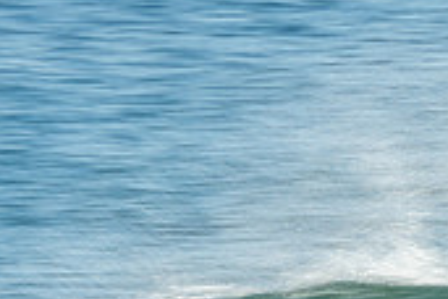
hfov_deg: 1.0
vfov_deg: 0.7
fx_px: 25260
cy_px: 405
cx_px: 629
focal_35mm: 2030
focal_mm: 400
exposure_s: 1/30
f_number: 22
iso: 100
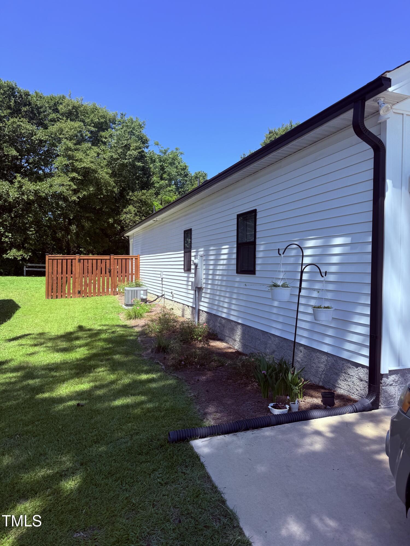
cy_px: 273
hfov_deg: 56.8
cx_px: 205
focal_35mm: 24
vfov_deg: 71.6
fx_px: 379
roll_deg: -0.5
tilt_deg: -0.3
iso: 80
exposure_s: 1/1949
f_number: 1.78
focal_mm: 6.76
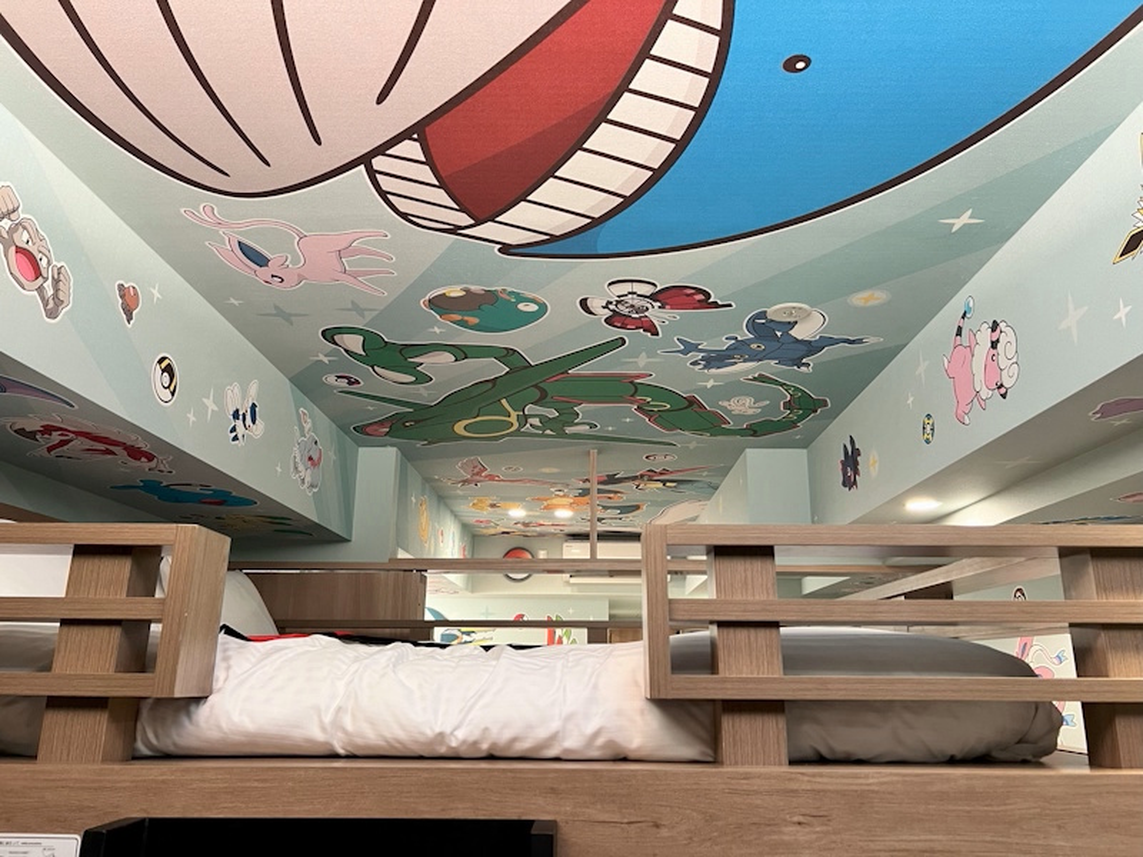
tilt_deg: +16.2
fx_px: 859
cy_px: 428
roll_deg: -0.8
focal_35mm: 26
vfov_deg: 53.1
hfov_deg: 67.3
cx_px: 572
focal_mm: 5.7
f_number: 1.5
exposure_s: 1/50
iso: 160
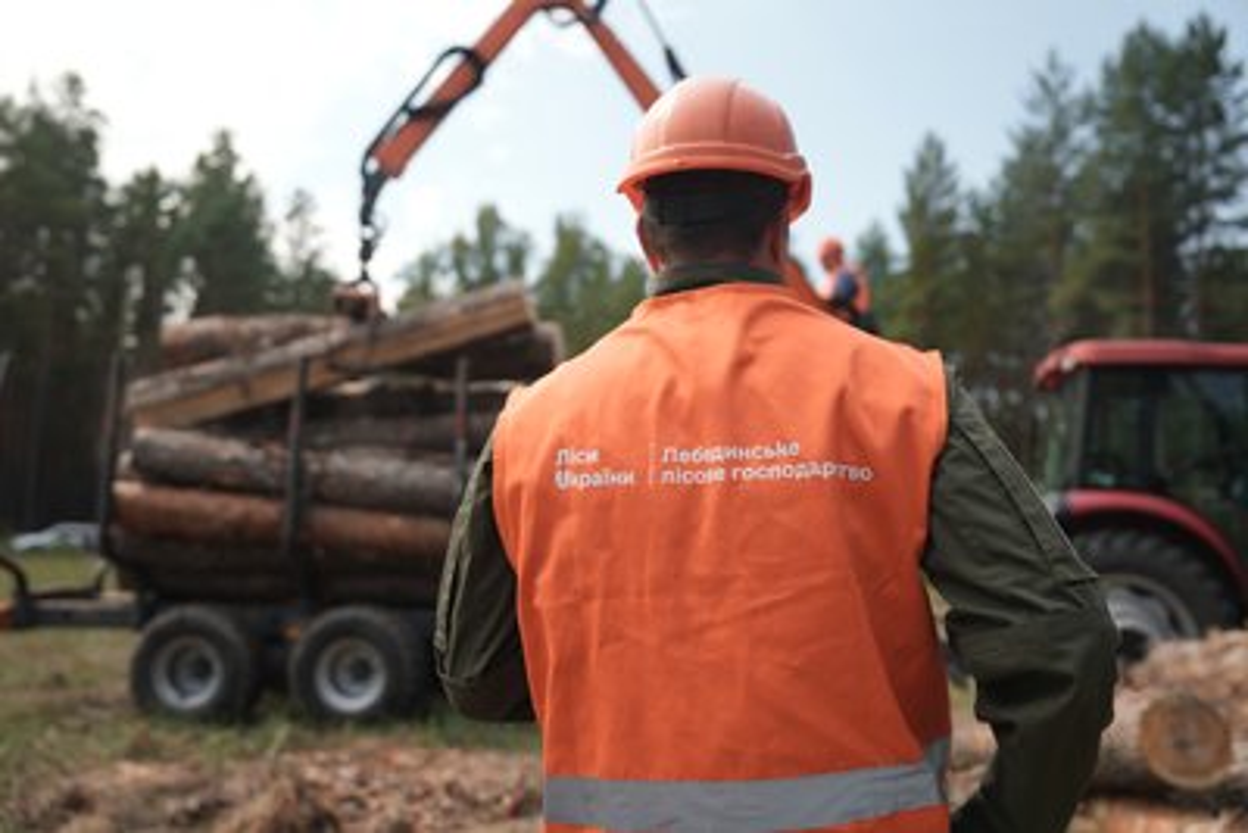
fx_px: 1248
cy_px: 416
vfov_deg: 36.9
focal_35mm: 36
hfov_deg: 53.1
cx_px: 624
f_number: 2.8
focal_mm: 36
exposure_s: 1/125
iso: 160
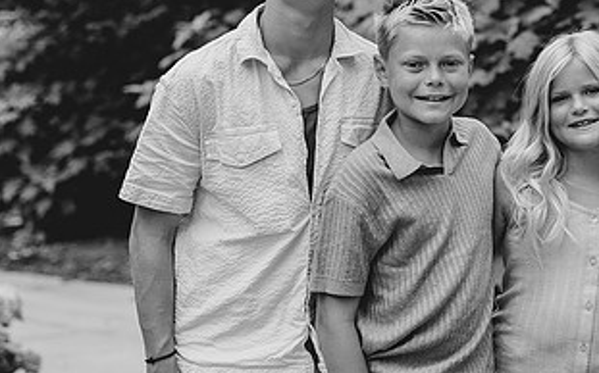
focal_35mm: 103
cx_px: 559
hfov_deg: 19.8
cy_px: 149
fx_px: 1681
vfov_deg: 12.7
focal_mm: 50
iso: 640
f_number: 2.8
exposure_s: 1/250
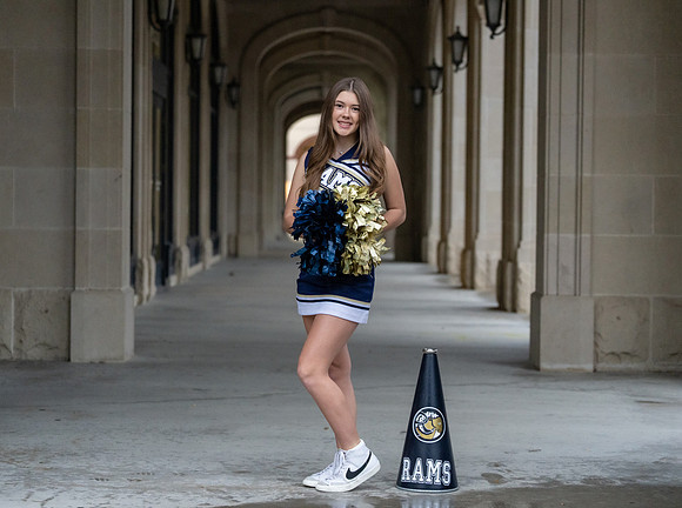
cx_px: 339
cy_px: 251
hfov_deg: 25.0
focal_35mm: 78
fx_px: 1536
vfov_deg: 18.8
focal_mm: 70
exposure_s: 1/250
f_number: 2.8
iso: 3200
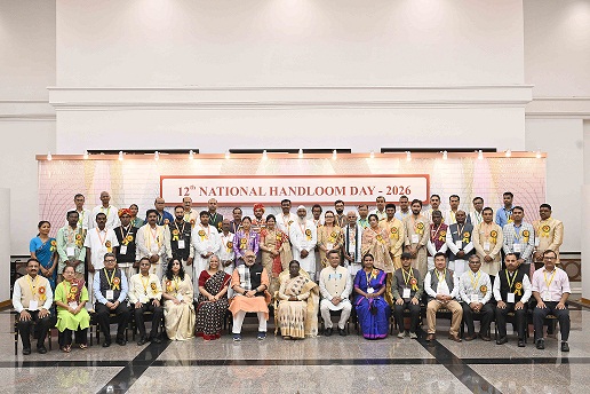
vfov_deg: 40.5
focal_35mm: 32
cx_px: 295
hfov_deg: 58.0
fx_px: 533
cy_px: 197
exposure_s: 1/160
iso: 1600
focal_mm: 32.5
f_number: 5.6
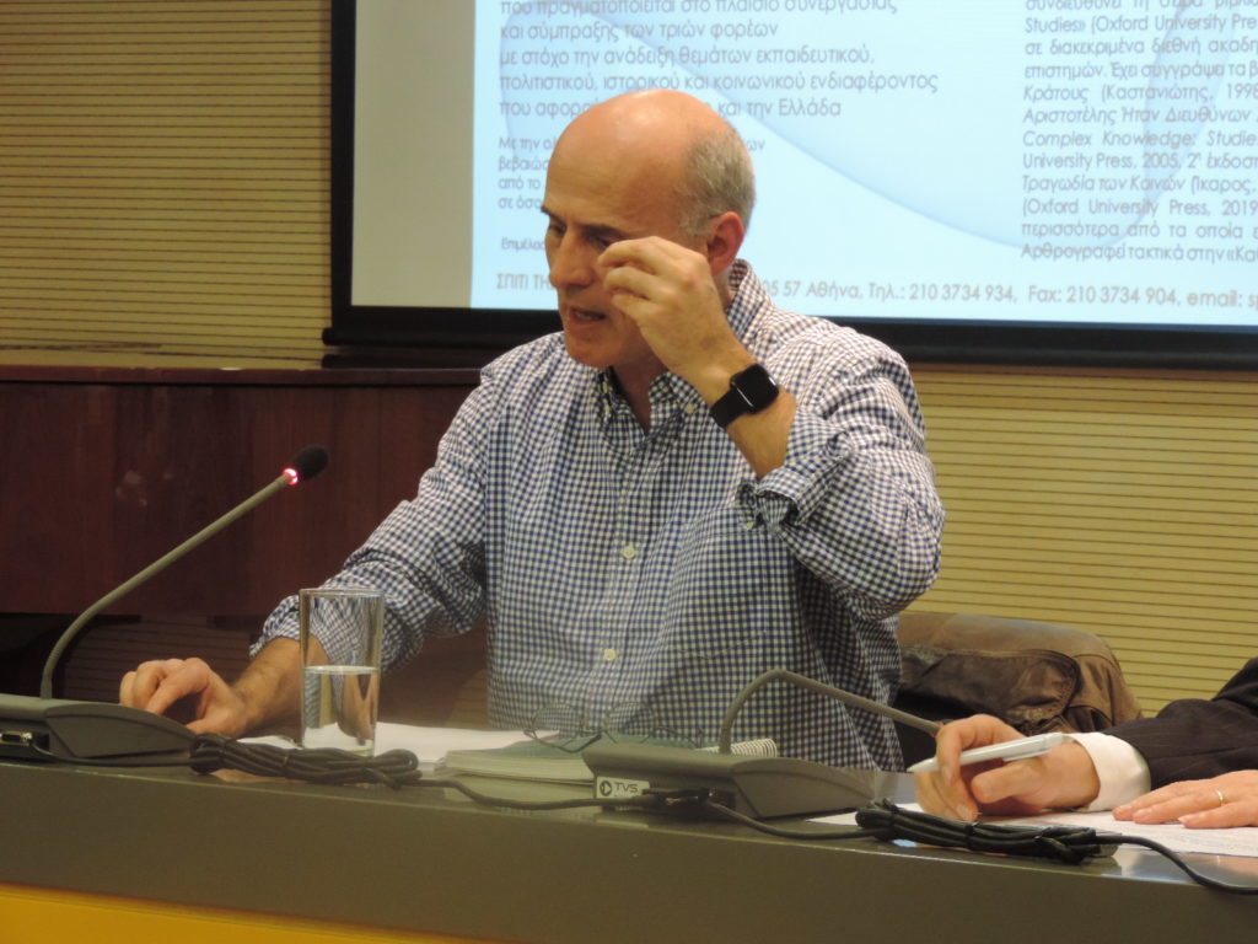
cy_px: 472
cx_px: 629
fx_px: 5633
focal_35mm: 155
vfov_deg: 9.6
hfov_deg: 12.7
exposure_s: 1/30
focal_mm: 27.6
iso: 720
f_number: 4.4
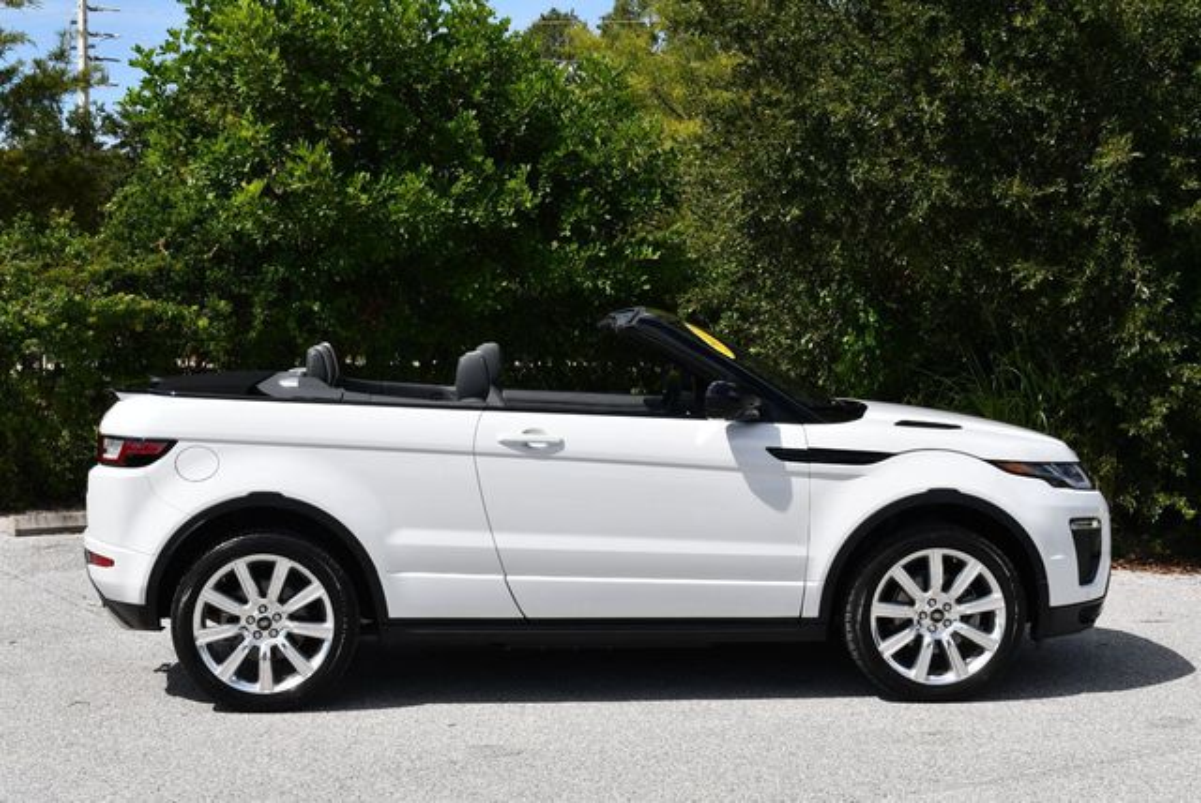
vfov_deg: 21.3
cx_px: 600
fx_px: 2137
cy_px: 402
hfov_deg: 31.4
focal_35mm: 64
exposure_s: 1/320
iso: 100
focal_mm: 32
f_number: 9
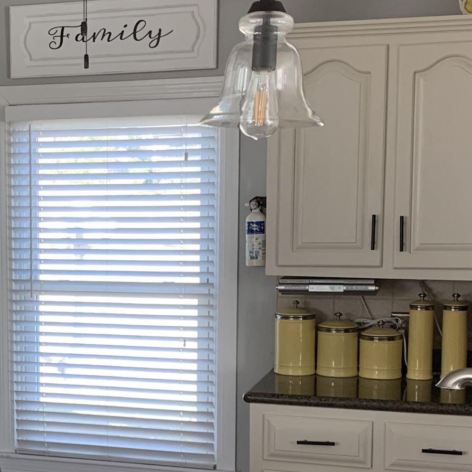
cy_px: 340
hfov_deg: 23.5
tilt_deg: -5.4
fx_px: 1095
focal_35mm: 71
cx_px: 30
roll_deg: +0.7
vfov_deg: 24.1
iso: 125
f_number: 1.8
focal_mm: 4.25
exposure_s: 1/60
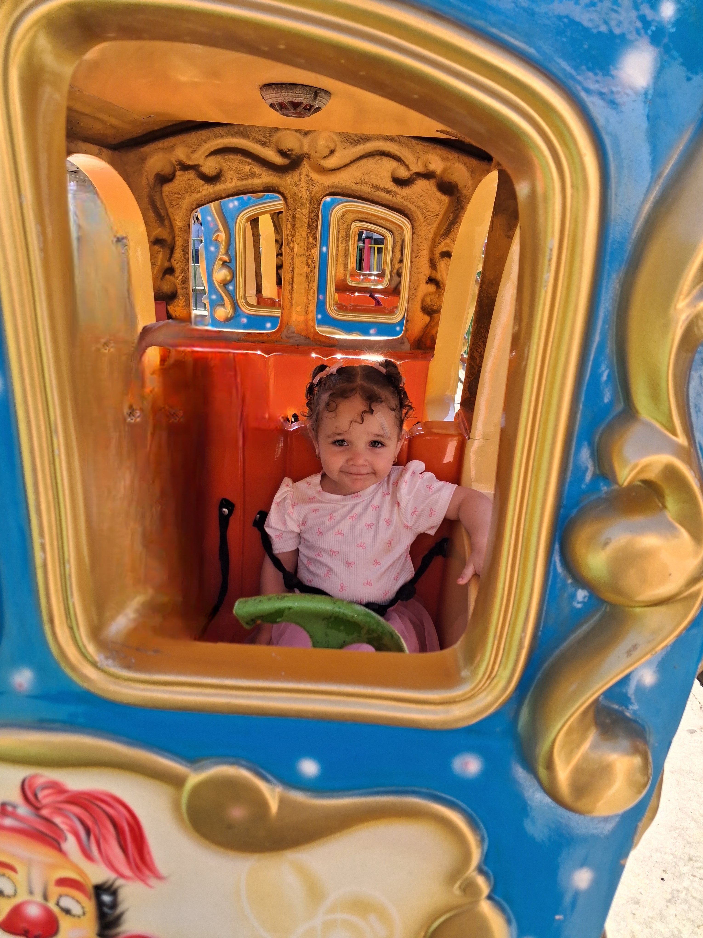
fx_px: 731
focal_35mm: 27
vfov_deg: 65.3
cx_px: 352
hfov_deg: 51.4
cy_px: 469
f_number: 1.8
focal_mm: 4
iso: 20
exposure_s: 1/167
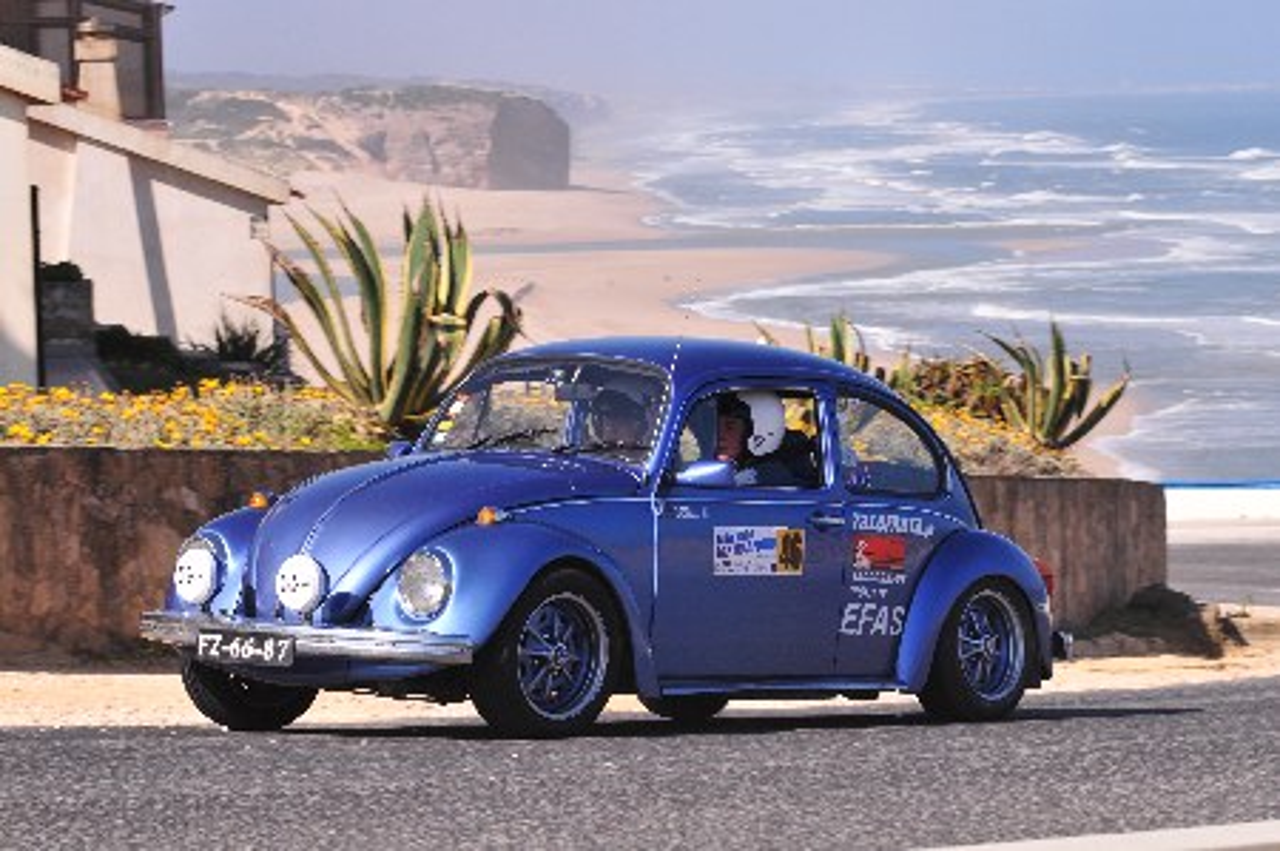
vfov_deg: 10.7
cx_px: 640
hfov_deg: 16.1
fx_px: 4528
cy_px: 426
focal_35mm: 128
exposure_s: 1/640
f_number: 6.3
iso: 250
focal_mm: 85
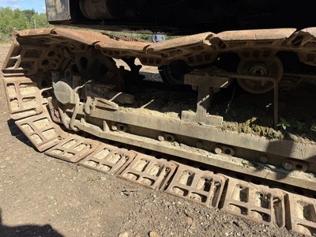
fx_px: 219
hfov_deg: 71.6
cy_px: 118
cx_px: 158
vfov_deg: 56.8
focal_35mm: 24
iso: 80
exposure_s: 1/2445
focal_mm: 6.76
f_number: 1.78
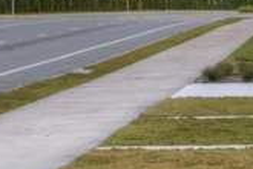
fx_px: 2389
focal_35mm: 340
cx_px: 368
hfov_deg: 6.0
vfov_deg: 4.0
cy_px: -93
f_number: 8
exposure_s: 1/30
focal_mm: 70
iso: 400
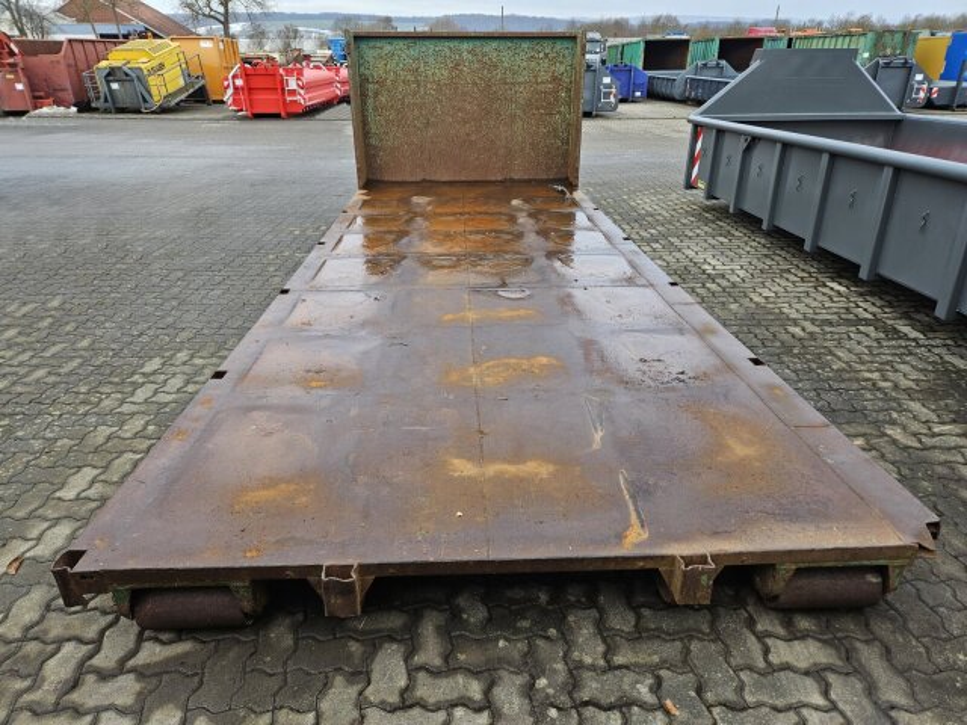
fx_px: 643
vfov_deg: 58.9
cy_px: 362
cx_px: 484
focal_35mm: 23
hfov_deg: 73.9
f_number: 1.8
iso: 32
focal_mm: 5.4
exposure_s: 1/180
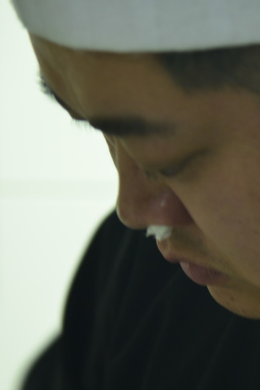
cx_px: 280
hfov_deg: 4.7
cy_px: 373
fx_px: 3161
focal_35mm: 292
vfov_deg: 7.0
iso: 800
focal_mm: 120
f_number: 4
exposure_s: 1/30
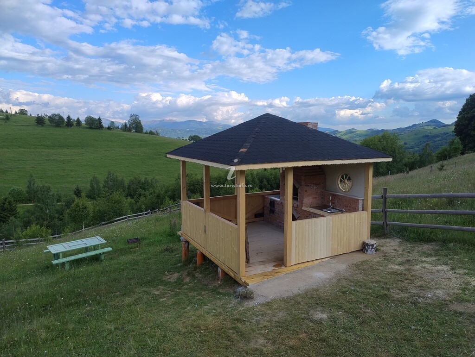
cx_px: 238
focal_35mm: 24
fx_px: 330
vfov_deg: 56.9
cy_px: 178
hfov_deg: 71.5
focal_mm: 5.56
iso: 100
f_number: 1.8
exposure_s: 1/720
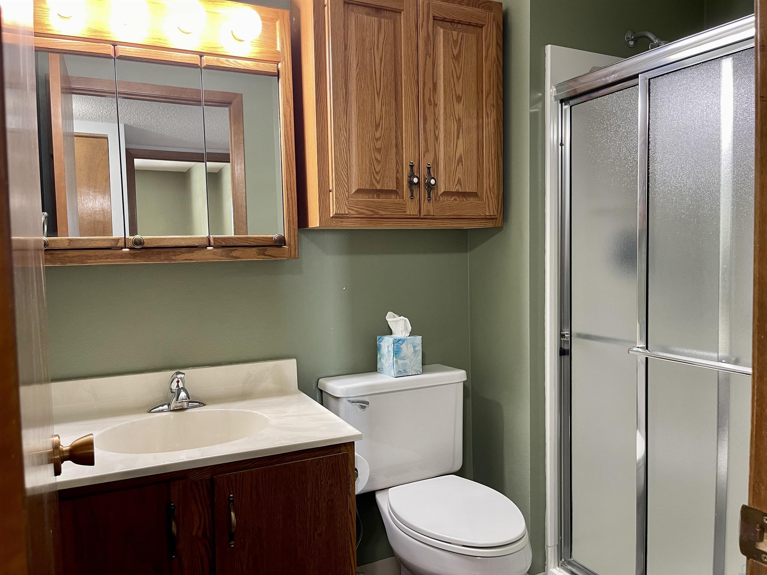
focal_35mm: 25
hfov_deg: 69.4
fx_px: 554
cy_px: 288
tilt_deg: -3.5
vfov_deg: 54.9
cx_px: 384
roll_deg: +0.6
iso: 200
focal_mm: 5.1
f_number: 1.6
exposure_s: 1/60
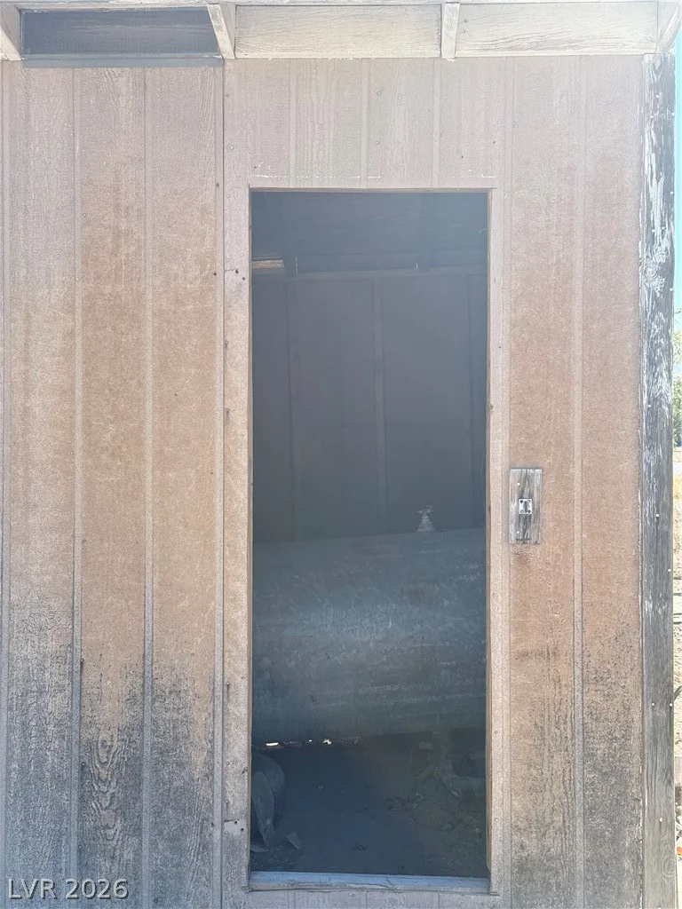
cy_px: 454
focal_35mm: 48
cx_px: 341
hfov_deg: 30.3
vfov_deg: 39.7
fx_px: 1261
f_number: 1.78
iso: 100
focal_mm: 6.76
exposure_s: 1/1429
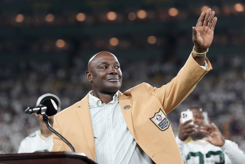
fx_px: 912
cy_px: 82
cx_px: 122
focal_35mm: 134
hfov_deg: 15.3
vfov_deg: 10.2
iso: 3200
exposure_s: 1/2000
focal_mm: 134
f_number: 2.8
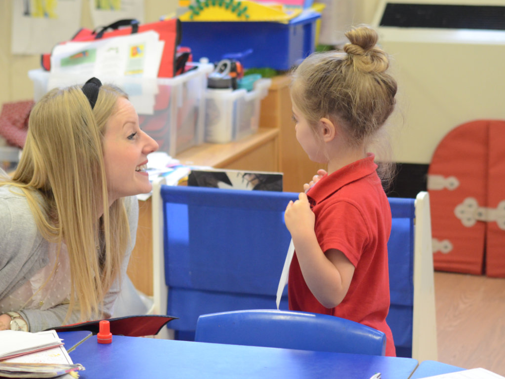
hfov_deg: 16.7
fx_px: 1721
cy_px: 195
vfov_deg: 12.6
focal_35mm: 118
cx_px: 261
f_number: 4.5
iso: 1600
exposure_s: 1/80
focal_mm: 70
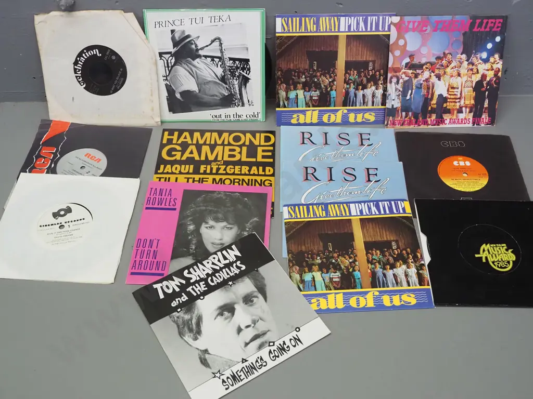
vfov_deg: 36.0
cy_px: 200
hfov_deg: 46.8
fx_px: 616
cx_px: 266
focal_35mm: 40
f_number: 5.6
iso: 3200
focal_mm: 20
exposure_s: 1/200
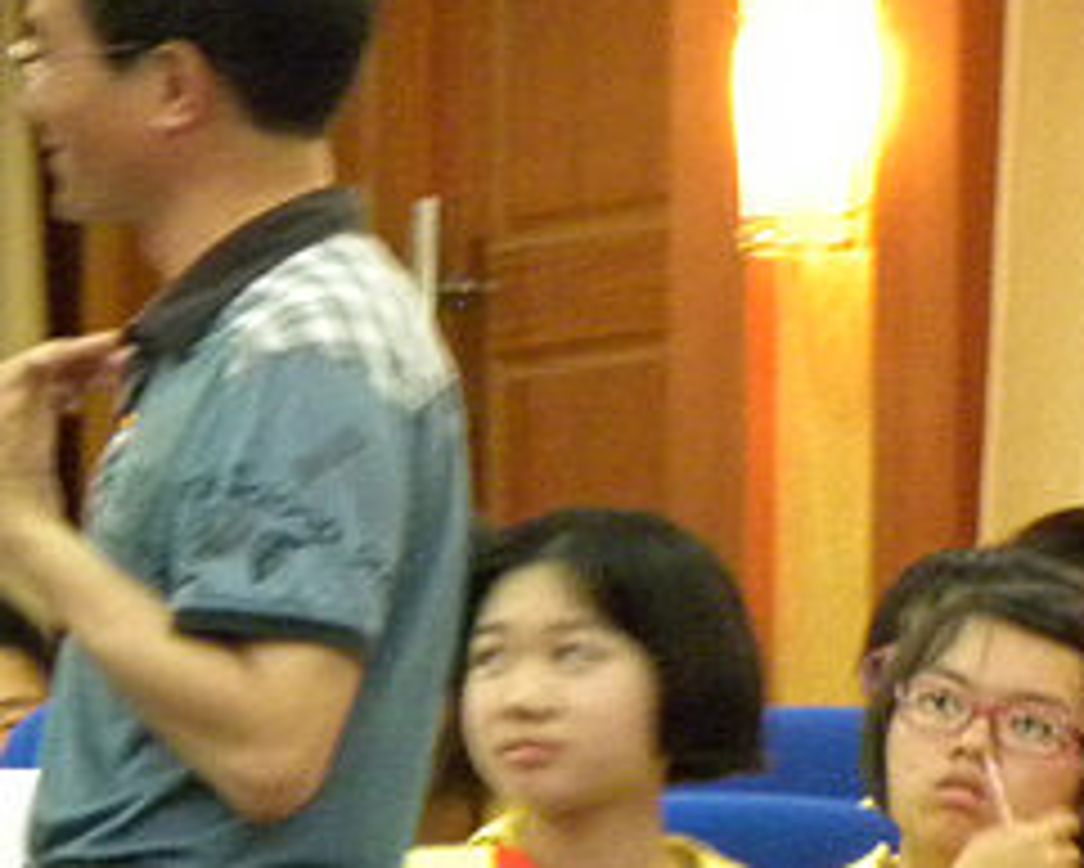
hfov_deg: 5.1
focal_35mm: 379
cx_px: -684
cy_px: 430
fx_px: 12164
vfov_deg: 4.1
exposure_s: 1/9.6
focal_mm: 20.8
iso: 495
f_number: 4
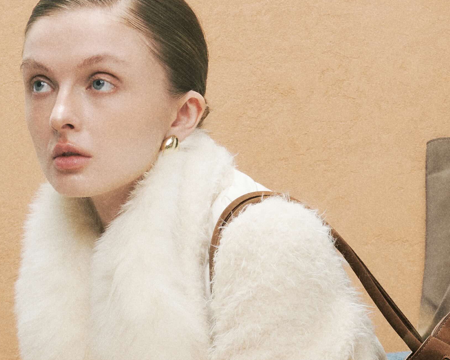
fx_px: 2105
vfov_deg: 9.5
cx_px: 378
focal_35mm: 158
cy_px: 520
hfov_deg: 12.1
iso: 200
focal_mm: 34
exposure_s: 1/125
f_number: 6.3
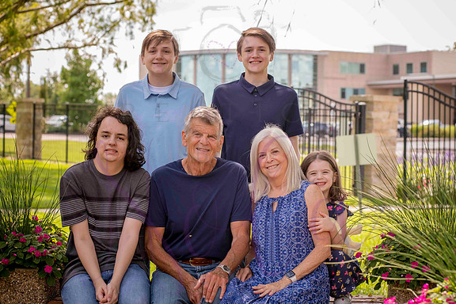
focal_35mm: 87
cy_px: 139
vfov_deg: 15.7
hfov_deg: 23.4
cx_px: 246
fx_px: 1102
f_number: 6.3
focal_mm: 80
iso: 400
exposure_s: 1/320
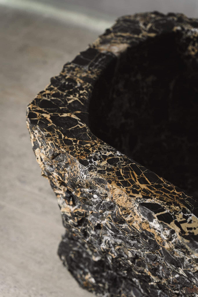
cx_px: 99
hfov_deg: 22.8
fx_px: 491
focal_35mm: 60
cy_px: 148
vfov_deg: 33.6
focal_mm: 59.6
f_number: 3.2
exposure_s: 1/200
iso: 160
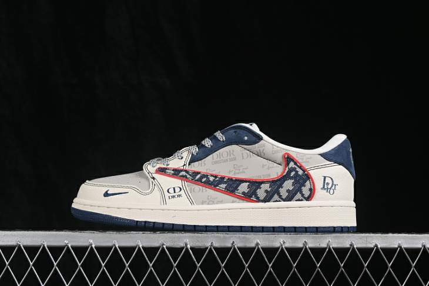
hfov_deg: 27.0
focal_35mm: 75
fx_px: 893
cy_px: 143
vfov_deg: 18.2
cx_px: 214
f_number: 8
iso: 160
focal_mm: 50
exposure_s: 1/80
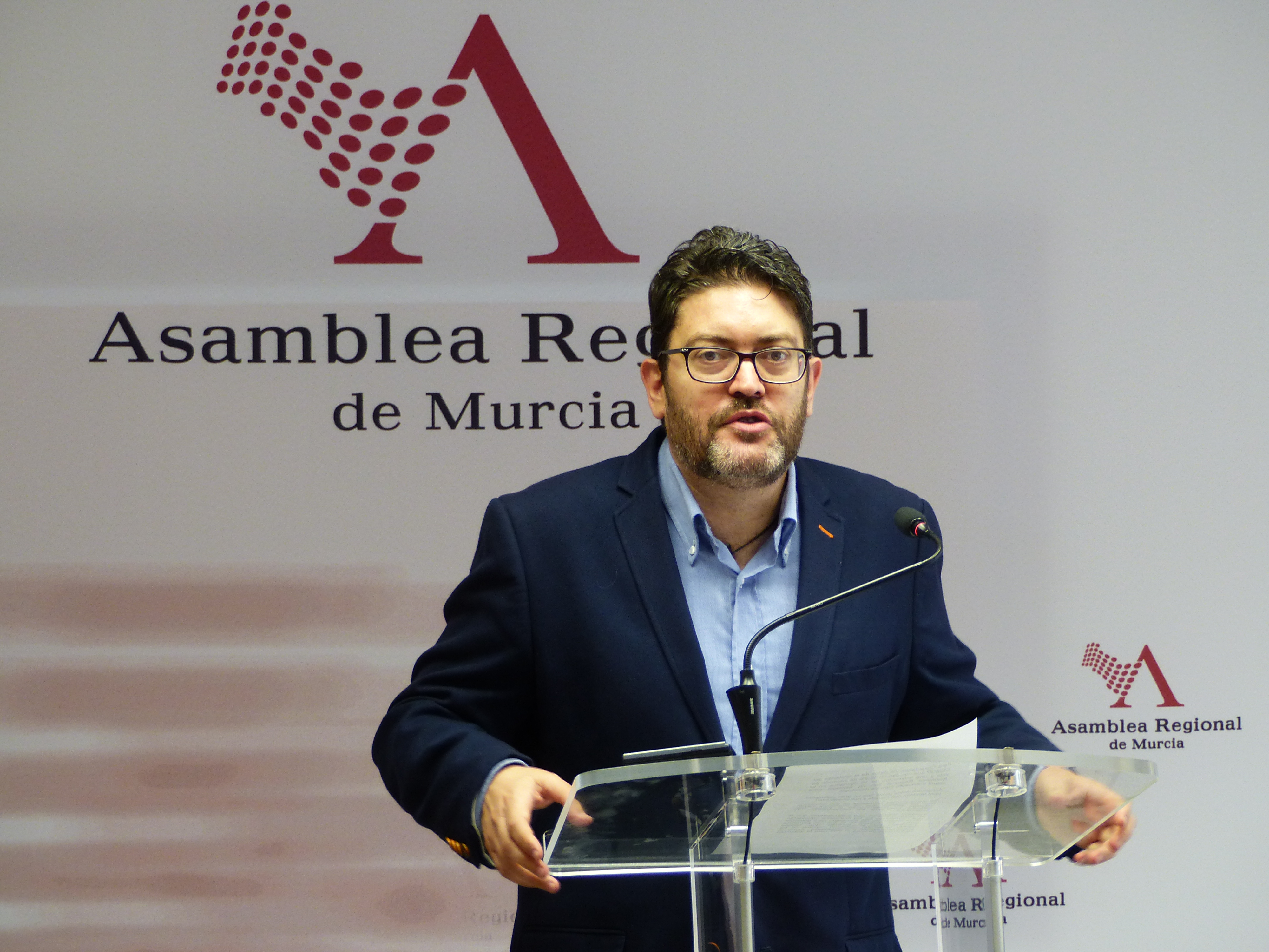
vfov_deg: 9.2
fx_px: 5939
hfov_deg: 12.2
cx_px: 634
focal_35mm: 162
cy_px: 476
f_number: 2.8
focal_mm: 29.2
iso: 200
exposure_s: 1/80
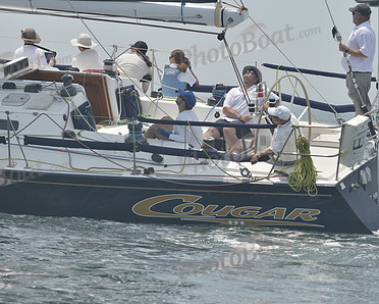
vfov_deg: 4.8
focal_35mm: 322
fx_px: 3614
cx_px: 125
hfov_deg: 6.0
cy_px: 112
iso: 280
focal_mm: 220
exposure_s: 1/1000
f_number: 8
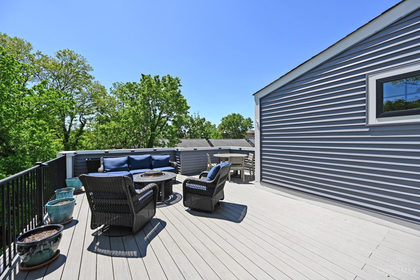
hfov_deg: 104.3
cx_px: 210
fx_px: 163
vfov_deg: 81.2
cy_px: 140
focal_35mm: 14
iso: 100
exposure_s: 1/320
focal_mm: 14
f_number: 6.3
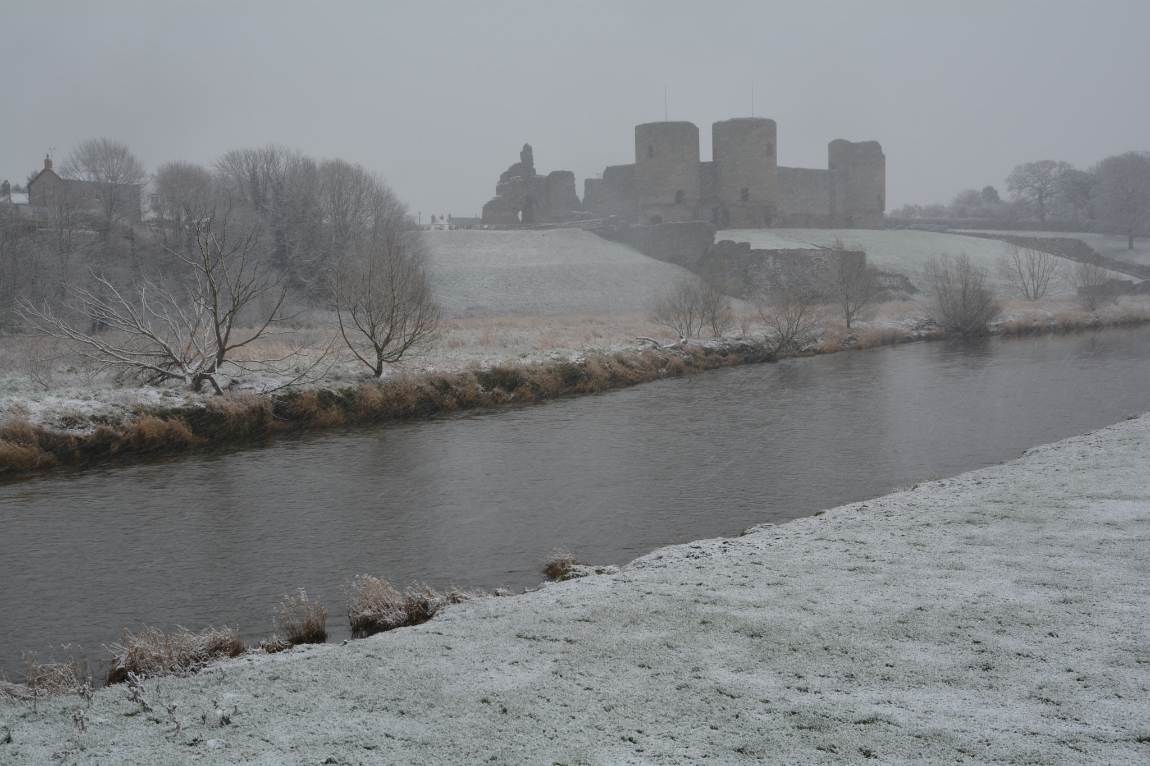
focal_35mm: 46
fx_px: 1485
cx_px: 575
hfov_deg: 42.3
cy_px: 383
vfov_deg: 28.9
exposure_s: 1/50
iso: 100
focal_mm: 31
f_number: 8
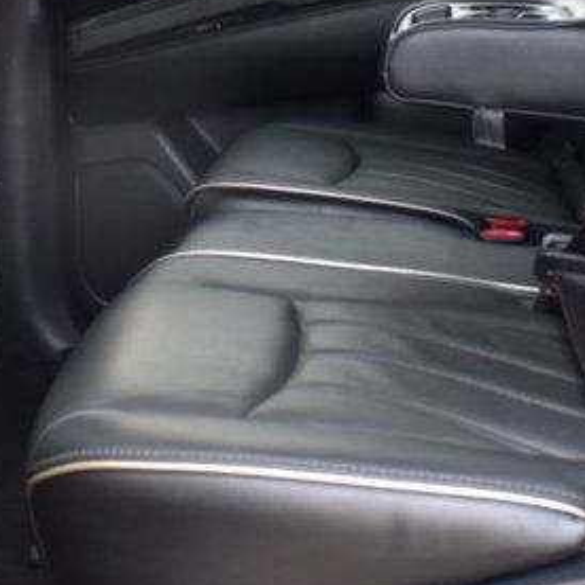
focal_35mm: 85
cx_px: 324
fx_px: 1625
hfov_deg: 20.4
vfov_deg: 20.3
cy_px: 182
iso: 400
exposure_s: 1/25
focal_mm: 18
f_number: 7.1
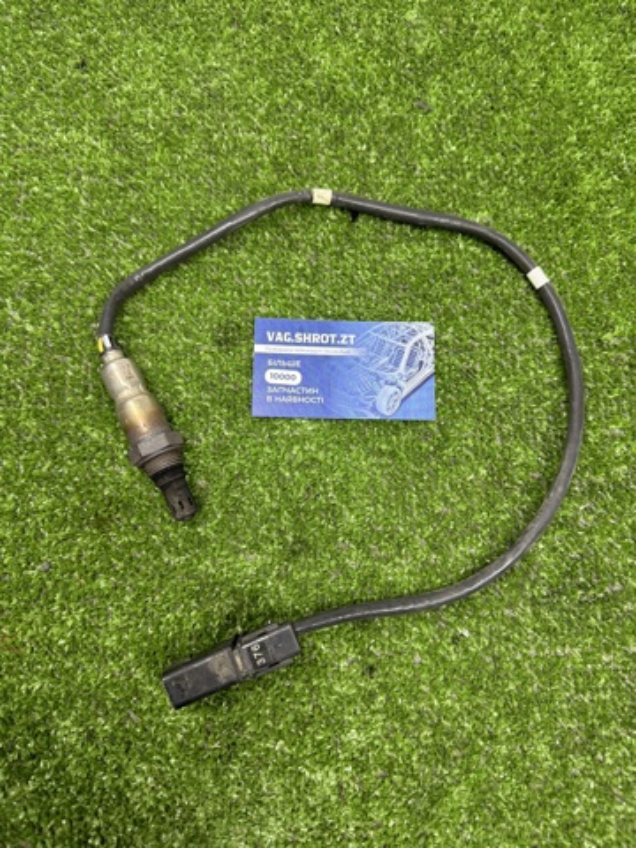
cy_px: 424
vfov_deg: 71.6
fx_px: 588
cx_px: 318
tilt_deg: -77.5
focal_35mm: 24
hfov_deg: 56.8
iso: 160
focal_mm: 6.76
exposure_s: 1/100
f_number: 1.78
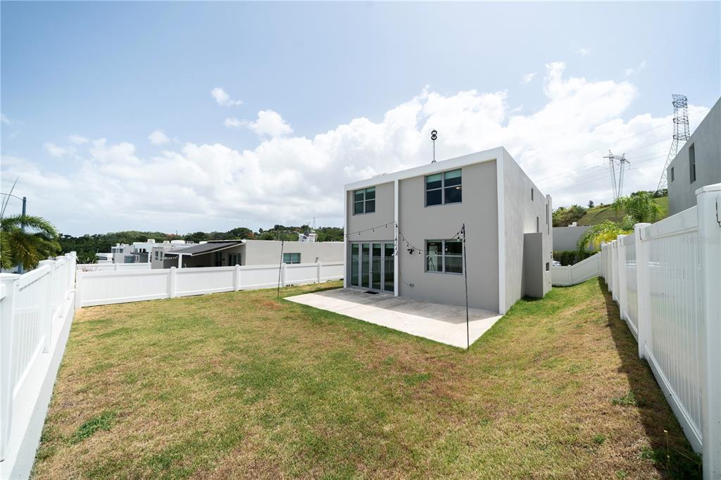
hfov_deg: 112.6
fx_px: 240
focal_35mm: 12
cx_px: 360
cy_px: 240
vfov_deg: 90.0
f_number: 6.3
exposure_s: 1/1250
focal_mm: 12
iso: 160
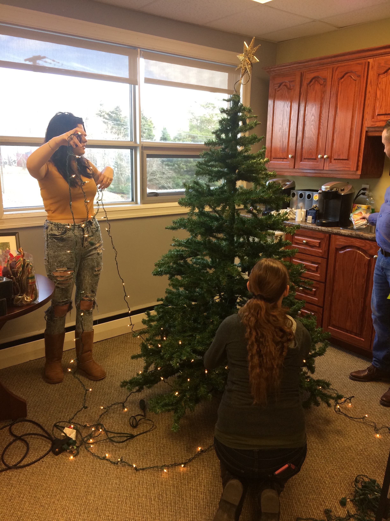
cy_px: 260
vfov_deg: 61.7
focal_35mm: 29
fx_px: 436
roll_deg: -0.3
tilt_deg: -14.7
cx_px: 195
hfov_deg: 48.2
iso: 32
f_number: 2.2
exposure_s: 1/30
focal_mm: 4.15
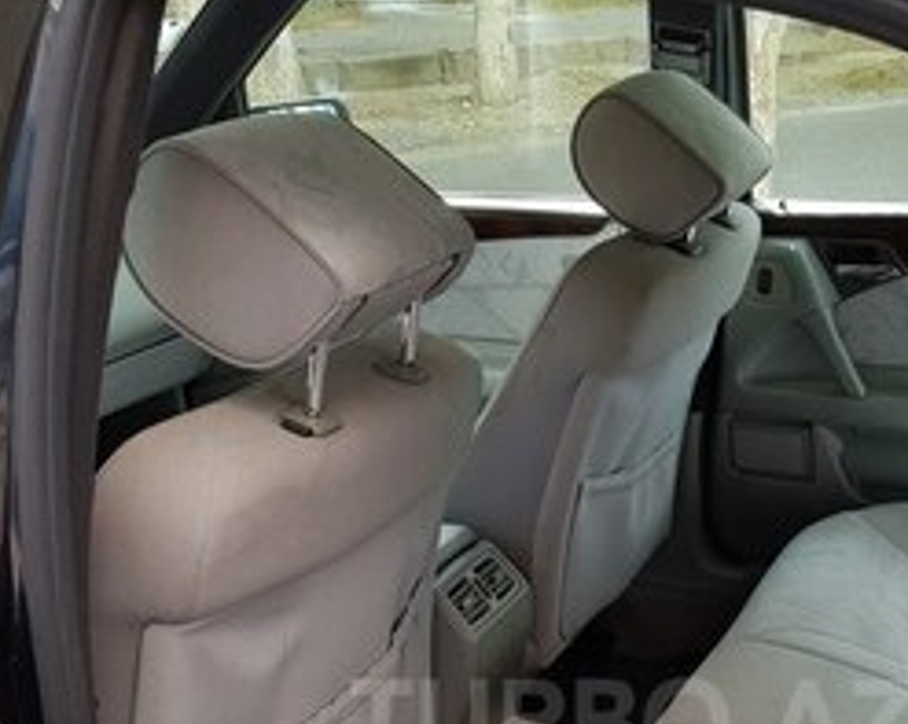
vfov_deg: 27.9
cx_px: 632
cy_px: 720
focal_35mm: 51
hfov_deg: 36.2
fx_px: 1369
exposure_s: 1/100
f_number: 1.7
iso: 50
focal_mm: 4.3
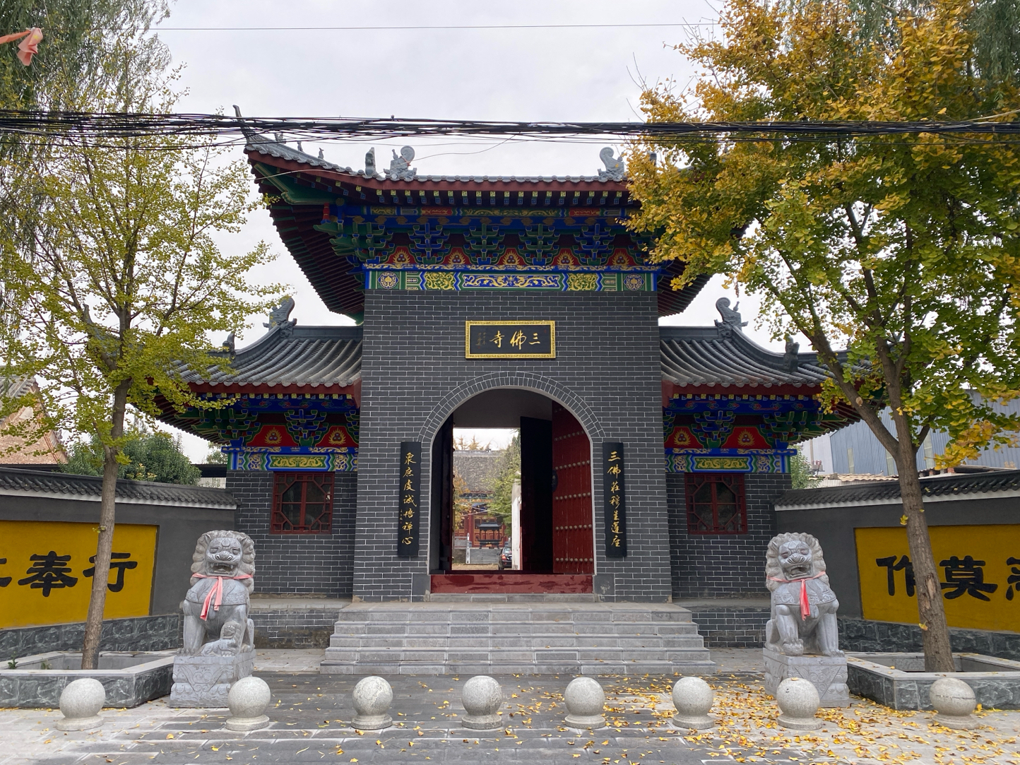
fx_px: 796
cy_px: 376
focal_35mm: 27
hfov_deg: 65.3
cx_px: 502
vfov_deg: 51.4
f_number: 1.8
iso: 32
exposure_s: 1/647
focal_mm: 4.25
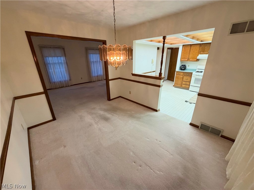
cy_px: 95
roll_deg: +1.2
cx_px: 127
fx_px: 103
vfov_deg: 85.7
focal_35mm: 14
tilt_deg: -18.6
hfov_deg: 102.1
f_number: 2.2
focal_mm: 2.22
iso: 250
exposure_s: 1/120
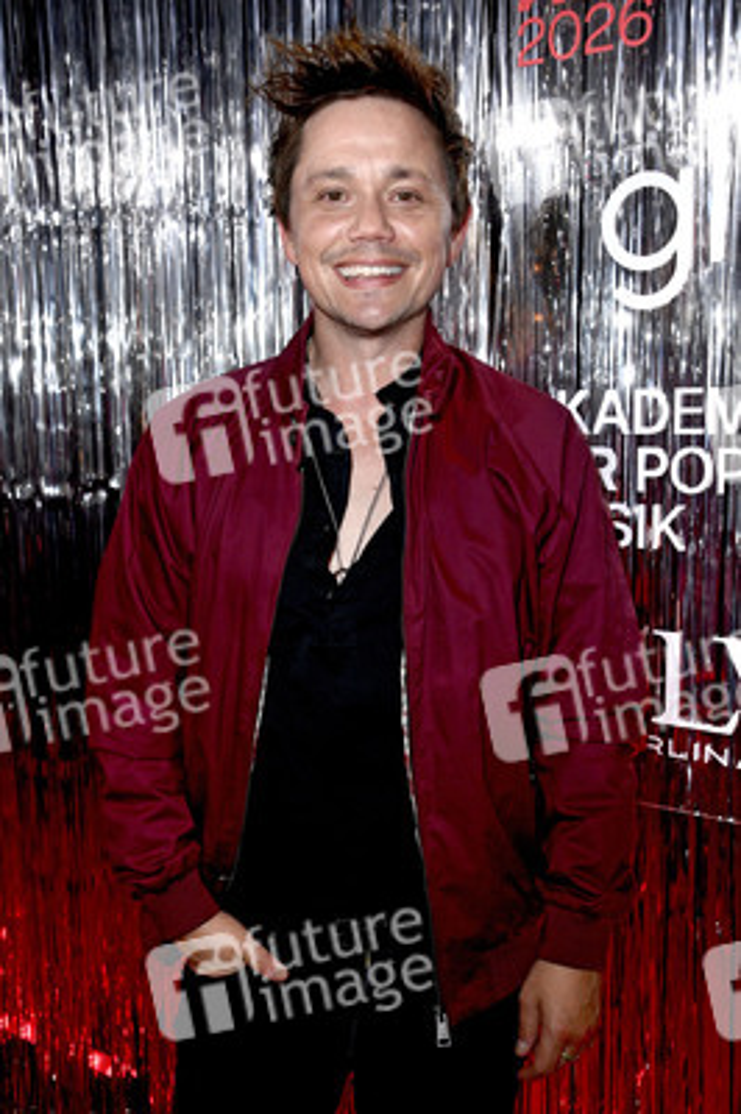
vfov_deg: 48.5
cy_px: 557
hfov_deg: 33.3
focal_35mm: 40
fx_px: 1237
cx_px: 370
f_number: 5.6
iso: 1600
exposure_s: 1/250
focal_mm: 40
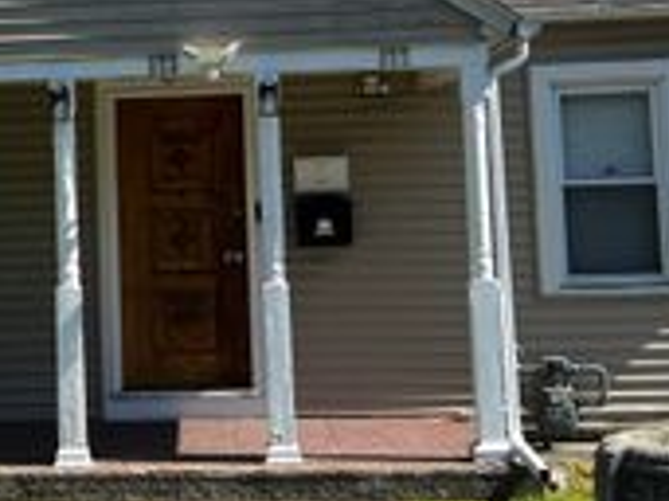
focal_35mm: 76
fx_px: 1468
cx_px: 98
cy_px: 131
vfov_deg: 19.2
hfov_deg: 25.1
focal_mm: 5.7
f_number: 1.5
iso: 50
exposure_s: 1/2353
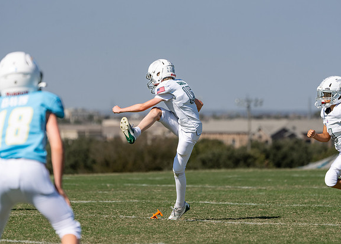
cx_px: 180
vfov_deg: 4.5
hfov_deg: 6.2
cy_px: 132
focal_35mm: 323
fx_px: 3129
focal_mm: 282
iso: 100
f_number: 5.6
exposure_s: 1/1250
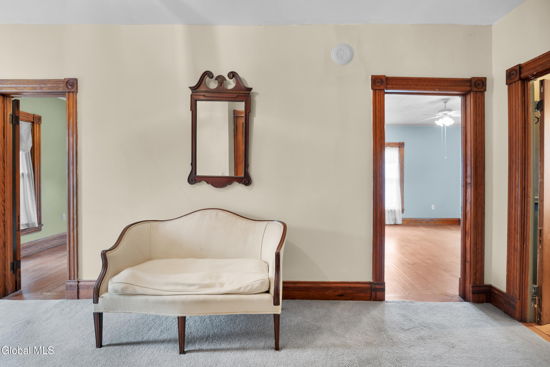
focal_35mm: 16
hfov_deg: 96.7
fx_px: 244
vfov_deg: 73.8
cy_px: 184
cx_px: 275
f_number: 4
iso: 250
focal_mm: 16
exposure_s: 1/8
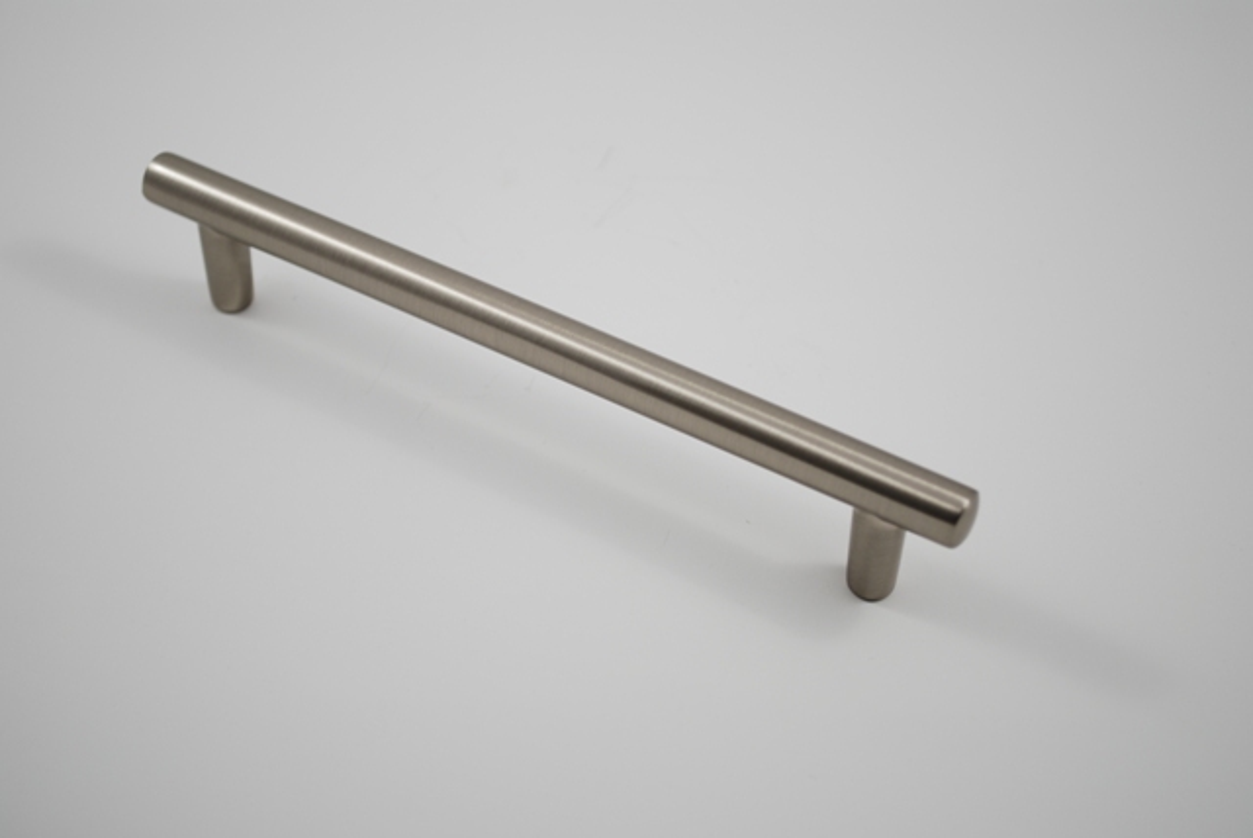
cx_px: 626
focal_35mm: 66
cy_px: 419
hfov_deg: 30.5
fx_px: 2299
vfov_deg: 20.7
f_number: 5.3
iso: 100
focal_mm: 44
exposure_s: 1/25
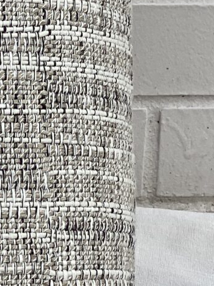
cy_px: 73
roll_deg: +0.2
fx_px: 2350
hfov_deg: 5.0
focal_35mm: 285
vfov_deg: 6.9
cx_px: -331
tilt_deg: -18.2
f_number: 2
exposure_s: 1/521
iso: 20
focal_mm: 6
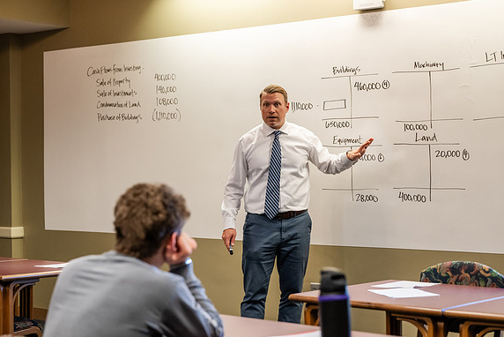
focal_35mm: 75
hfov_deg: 27.0
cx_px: 253
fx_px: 1050
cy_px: 167
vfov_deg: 18.2
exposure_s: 1/200
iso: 2000
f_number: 3.5
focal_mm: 74
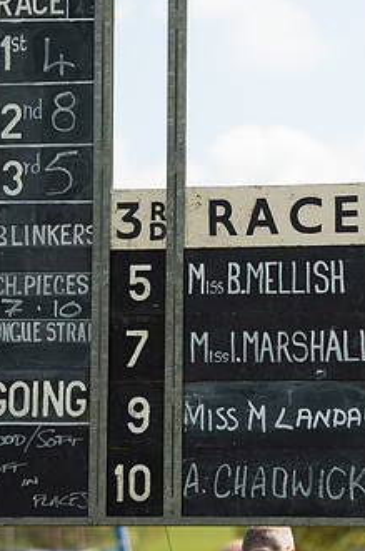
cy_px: 207
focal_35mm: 199
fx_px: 3036
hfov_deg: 6.9
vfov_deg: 10.3
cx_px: 186
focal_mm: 122
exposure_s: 1/5000
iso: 640
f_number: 4
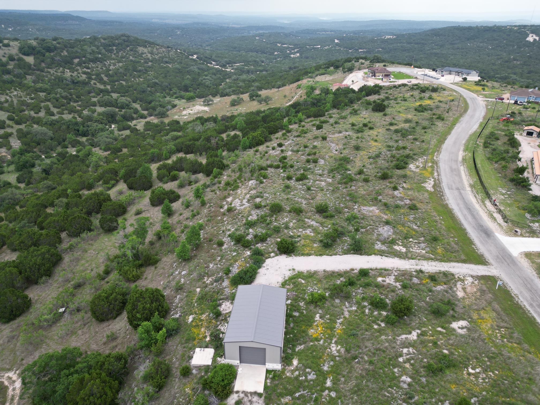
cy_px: 202
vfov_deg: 56.8
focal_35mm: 24
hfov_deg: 71.6
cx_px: 270
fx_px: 374
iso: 150
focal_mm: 6.72
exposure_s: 1/1250
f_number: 1.7
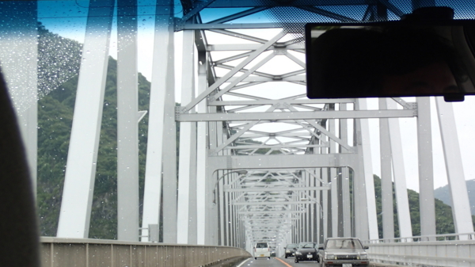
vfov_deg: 15.7
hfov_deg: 27.5
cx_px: 258
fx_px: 969
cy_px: 161
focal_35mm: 77
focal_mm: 9.61
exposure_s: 1/100
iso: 100
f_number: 4.5
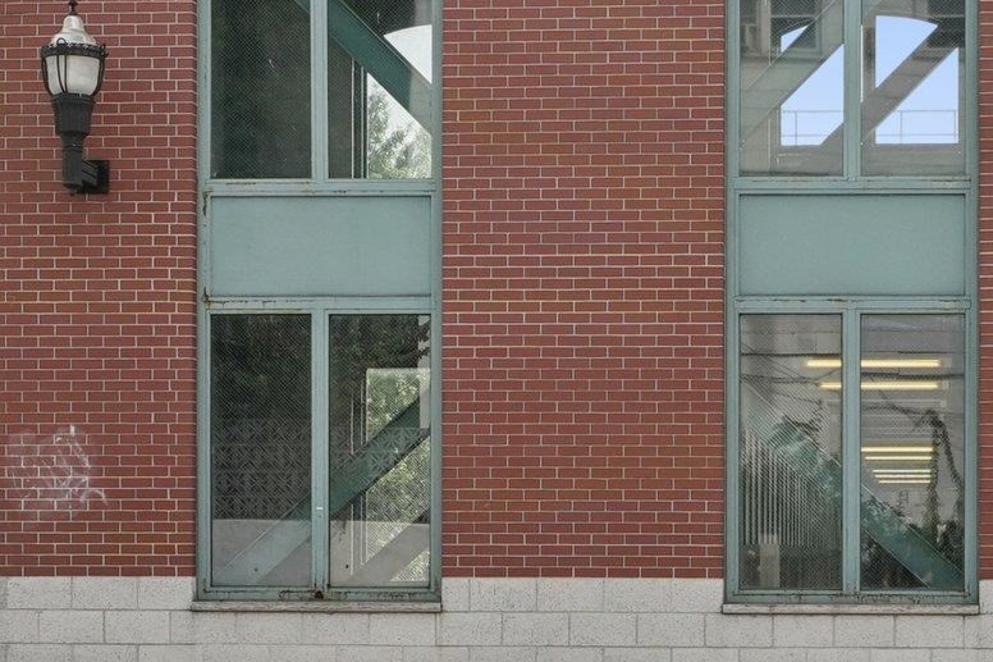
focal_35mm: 95
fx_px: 2620
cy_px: 266
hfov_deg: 21.3
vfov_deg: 14.4
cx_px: 747
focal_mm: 24
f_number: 7.1
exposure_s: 1/1250
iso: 640
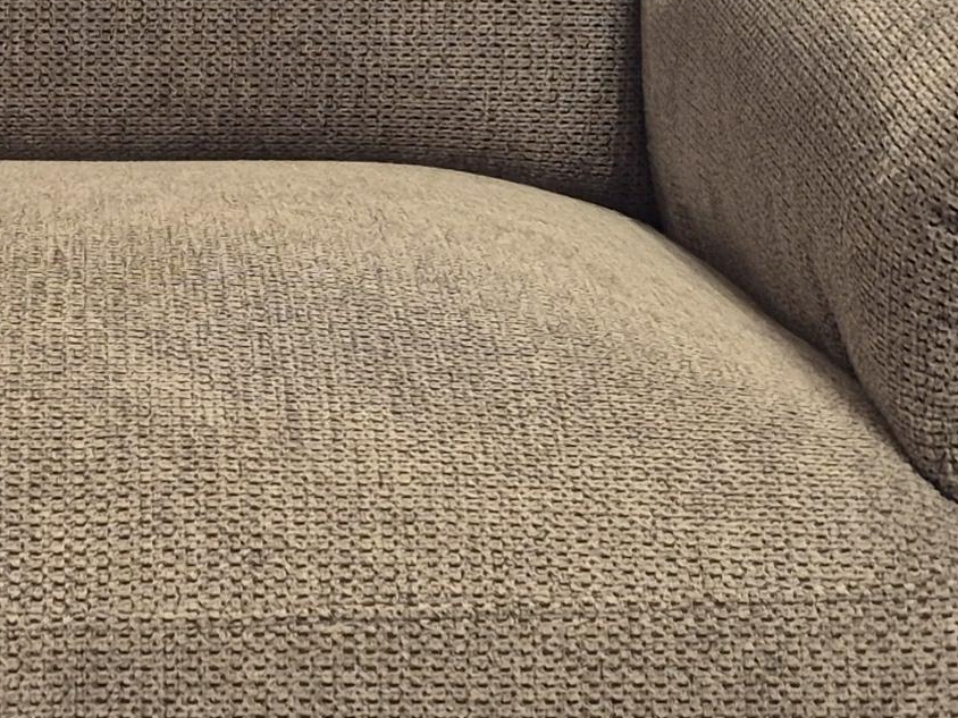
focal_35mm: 109
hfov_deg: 17.8
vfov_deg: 13.6
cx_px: 156
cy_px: 326
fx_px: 3017
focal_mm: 5.4
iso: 64
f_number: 1.8
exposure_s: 1/100
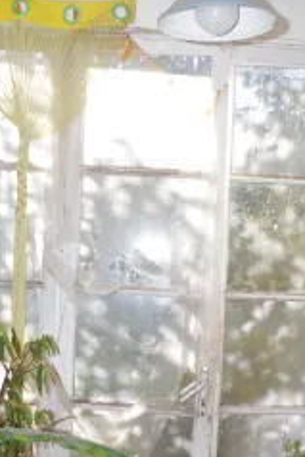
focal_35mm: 51
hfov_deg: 26.2
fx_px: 647
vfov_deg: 38.7
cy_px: 267
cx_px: 75
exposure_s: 1/180
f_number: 5
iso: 400
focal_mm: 18
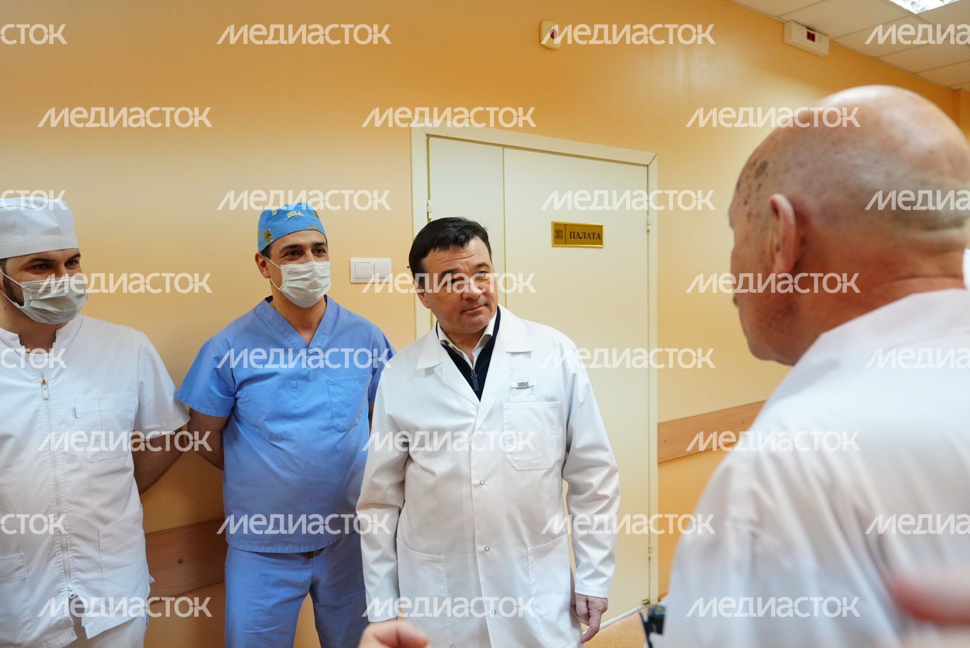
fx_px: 674
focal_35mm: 25
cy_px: 324
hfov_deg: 71.5
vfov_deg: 51.4
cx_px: 485
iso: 3200
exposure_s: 1/160
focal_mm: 25
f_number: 4.5
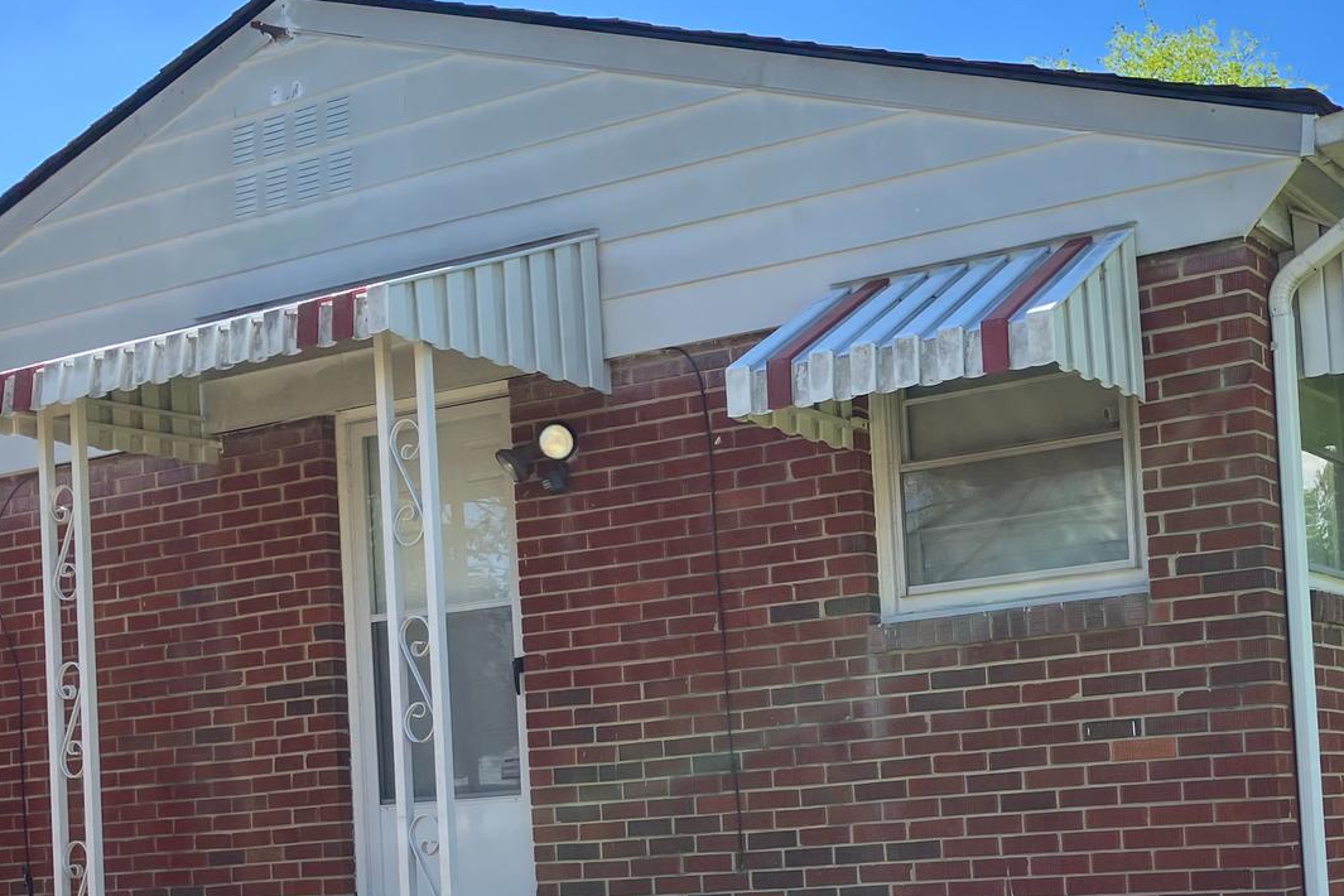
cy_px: 782
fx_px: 2091
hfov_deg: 35.2
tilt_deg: +2.9
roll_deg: +4.4
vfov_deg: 23.6
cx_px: 923
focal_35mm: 56
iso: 32
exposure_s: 1/810
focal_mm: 3.99
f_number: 1.8
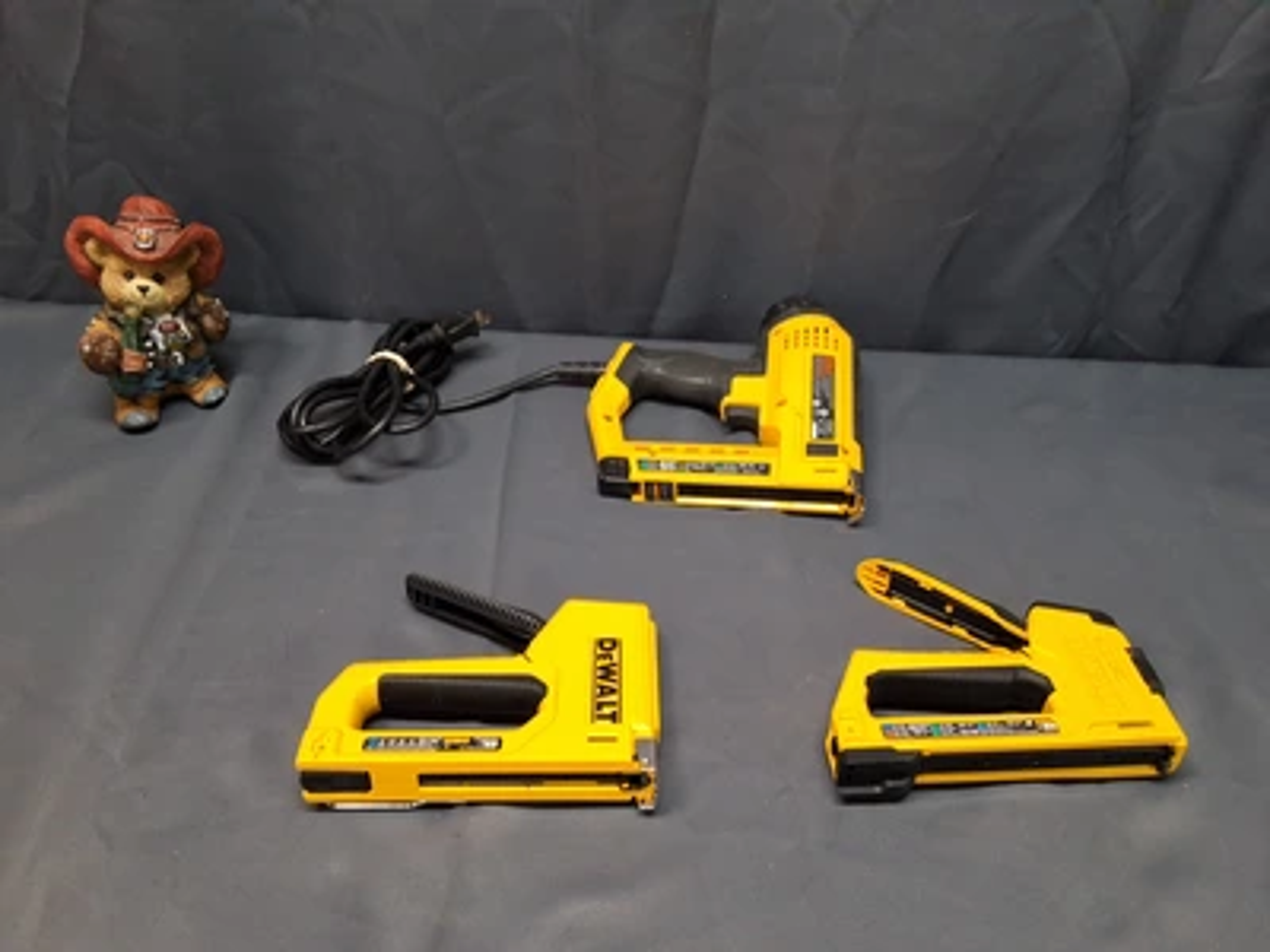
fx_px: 1027
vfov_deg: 49.7
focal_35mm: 28
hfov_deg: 63.4
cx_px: 635
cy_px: 476
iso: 160
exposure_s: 1/40
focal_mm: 2.91
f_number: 1.9
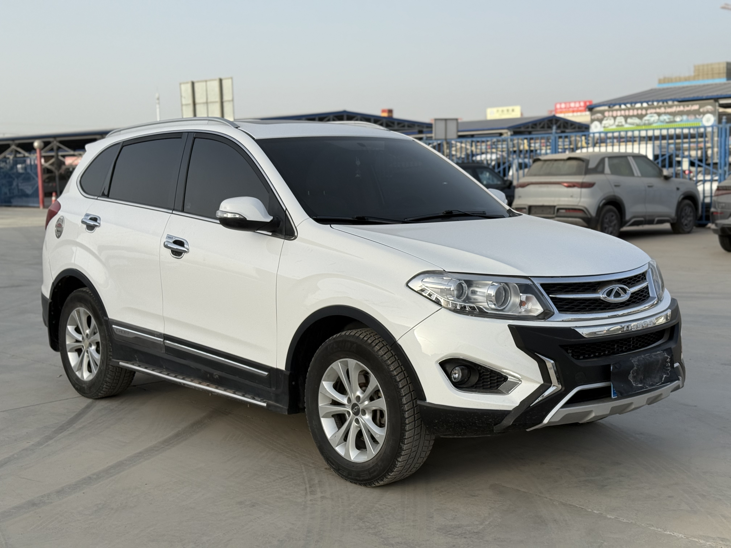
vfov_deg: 30.3
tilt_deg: -6.5
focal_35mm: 48
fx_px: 1014
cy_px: 274
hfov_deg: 39.7
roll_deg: +1.3
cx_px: 366
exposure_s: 1/3704
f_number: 1.78
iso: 64
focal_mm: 6.76
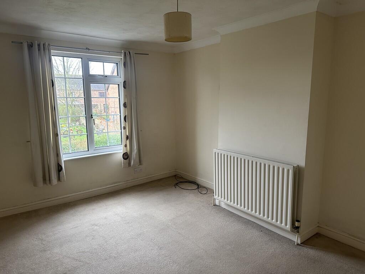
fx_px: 253
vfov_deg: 56.8
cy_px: 137
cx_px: 182
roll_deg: +0.3
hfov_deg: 71.6
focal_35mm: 24
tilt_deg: -9.2
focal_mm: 6.86
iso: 250
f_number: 1.78
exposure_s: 1/70
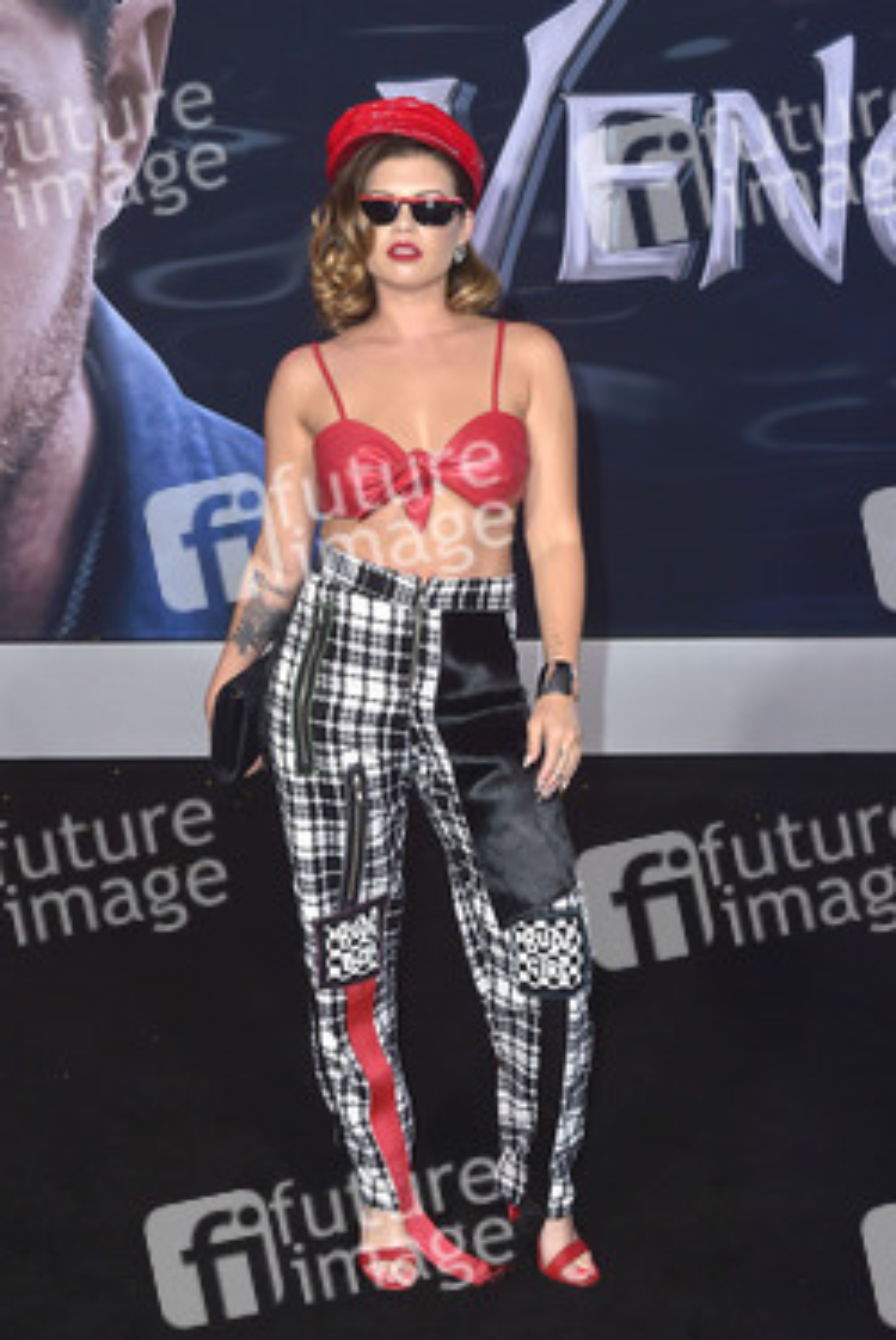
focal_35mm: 47
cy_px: 706
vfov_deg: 41.9
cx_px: 435
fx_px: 1751
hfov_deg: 28.7
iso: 400
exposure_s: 1/250
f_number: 5.6
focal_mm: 44
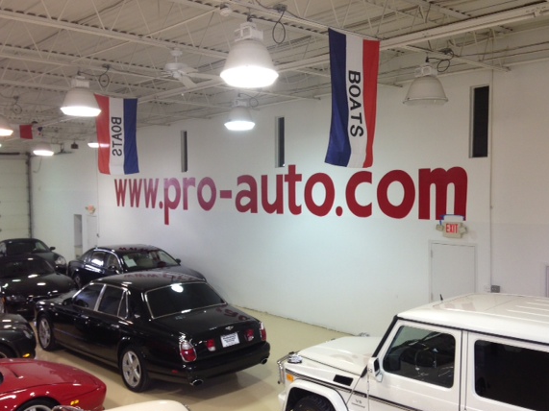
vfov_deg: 38.6
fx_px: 587
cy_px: 215
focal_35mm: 37
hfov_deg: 50.1
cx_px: 275
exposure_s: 1/40
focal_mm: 4.13
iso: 64
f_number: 2.4
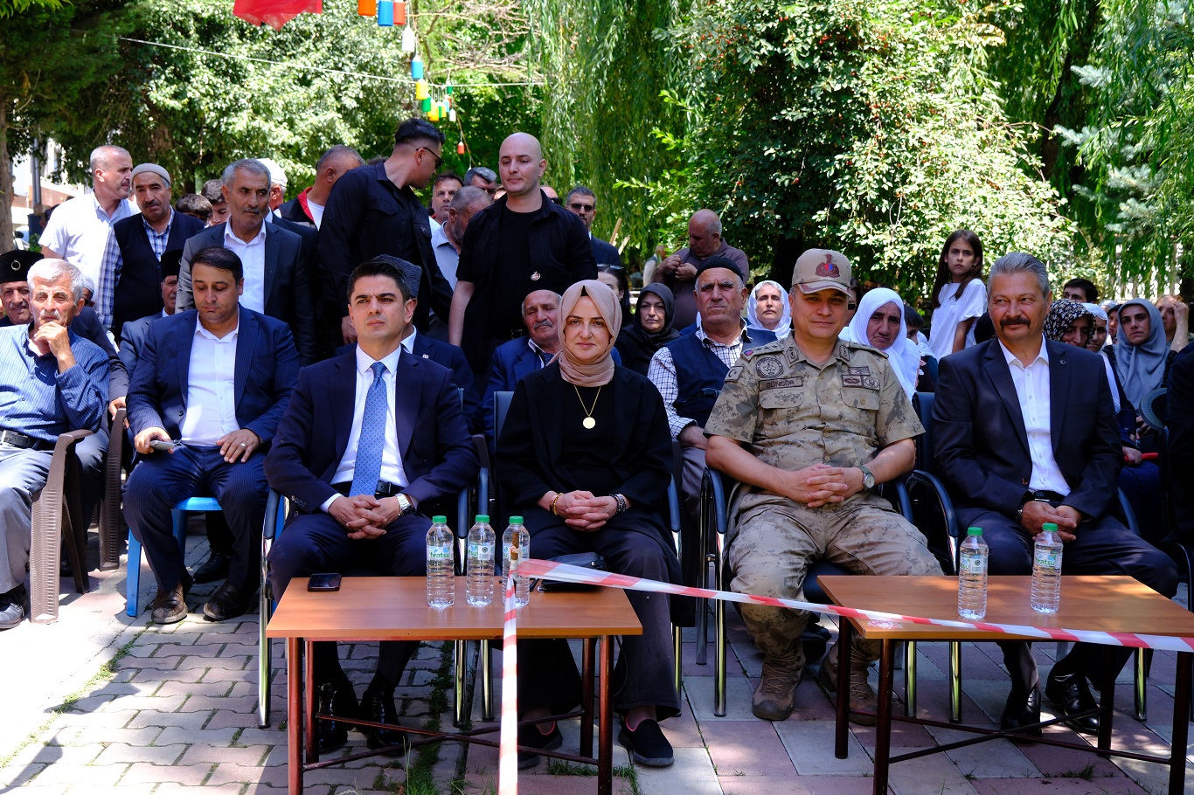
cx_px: 597
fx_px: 1293
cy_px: 398
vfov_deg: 34.2
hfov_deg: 49.6
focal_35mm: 39
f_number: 4.5
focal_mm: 26
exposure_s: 1/500
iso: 640
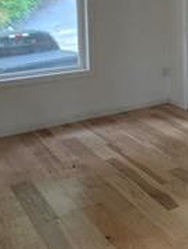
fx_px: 405
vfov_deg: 32.1
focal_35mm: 56
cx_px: 352
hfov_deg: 19.0
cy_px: 11
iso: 200
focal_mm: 2.2
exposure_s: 1/60
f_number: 1.9
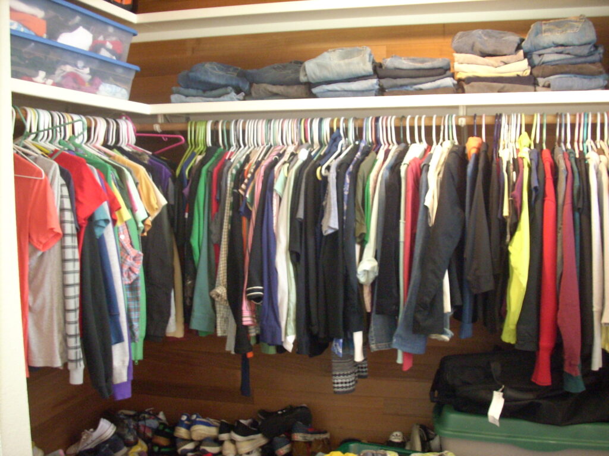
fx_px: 651
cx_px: 304
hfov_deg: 50.1
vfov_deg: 38.7
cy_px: 228
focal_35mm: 37
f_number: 2.8
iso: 366
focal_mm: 6.2
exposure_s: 1/4
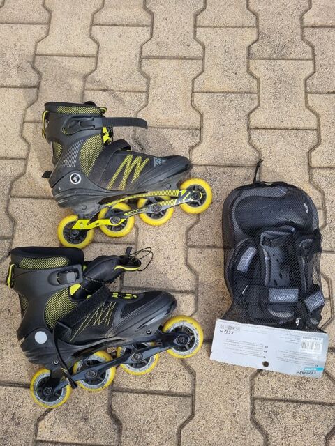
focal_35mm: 26
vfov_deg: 67.3
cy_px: 223
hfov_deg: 53.1
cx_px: 168
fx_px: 335
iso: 50
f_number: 1.8
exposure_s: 1/1060
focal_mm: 5.4
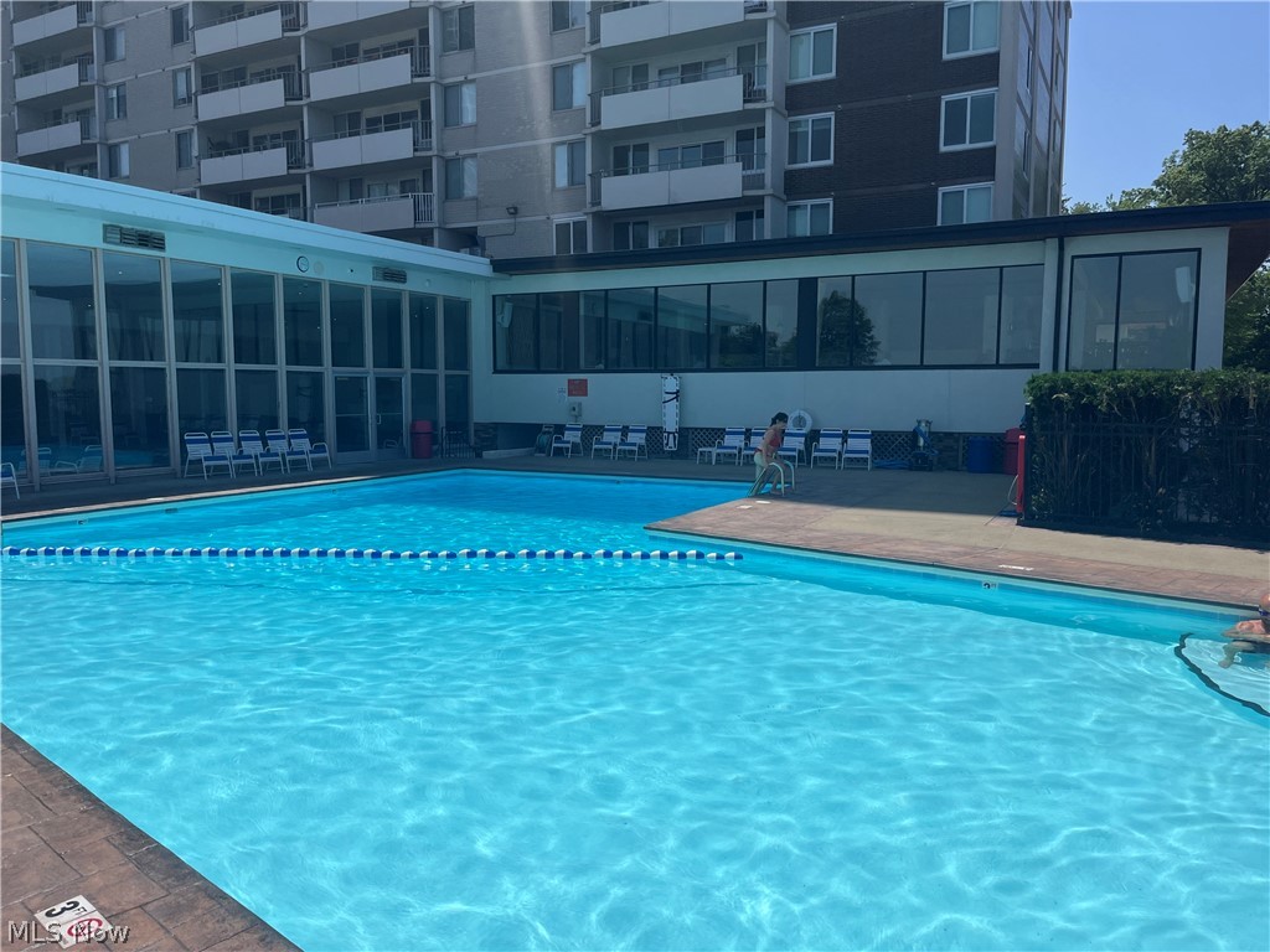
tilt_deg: -5.5
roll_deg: +0.5
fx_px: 954
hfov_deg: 67.3
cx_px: 635
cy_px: 476
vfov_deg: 53.1
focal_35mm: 26
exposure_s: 1/7874
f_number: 1.6
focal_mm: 5.1
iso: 50
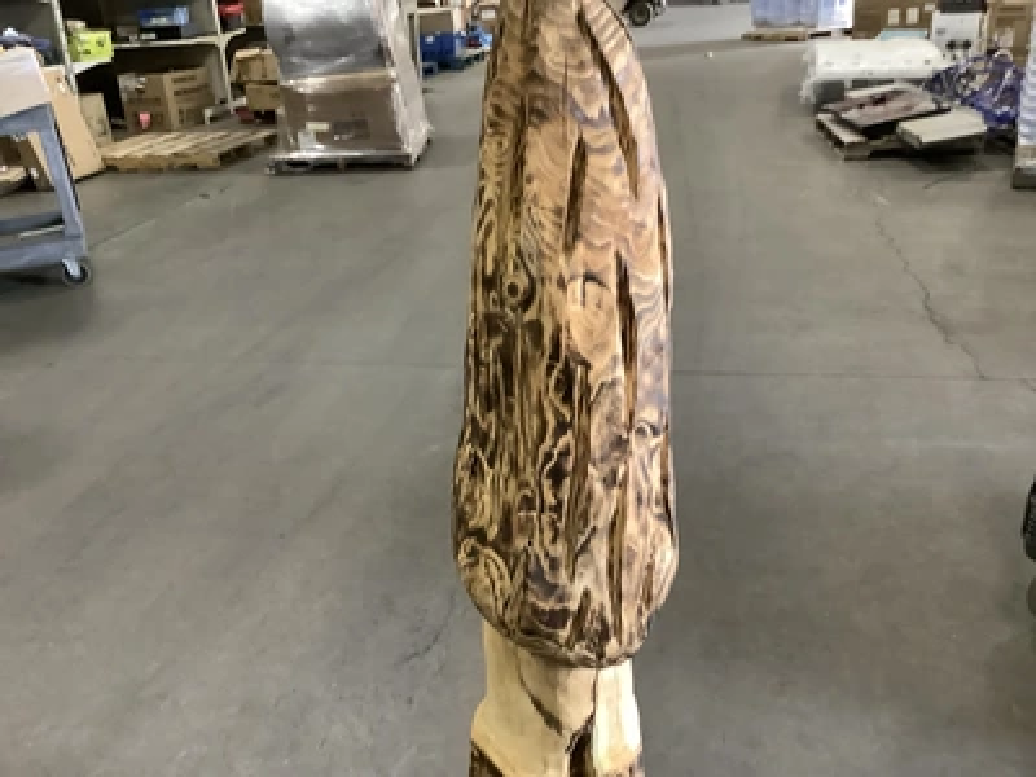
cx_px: 518
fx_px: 928
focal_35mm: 31
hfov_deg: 58.4
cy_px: 388
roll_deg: +3.4
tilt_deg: -27.4
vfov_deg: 45.4
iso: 320
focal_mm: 3.3
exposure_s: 1/40
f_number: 2.4
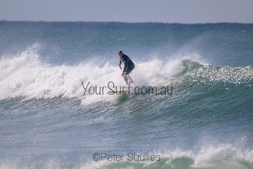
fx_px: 5623
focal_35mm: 800
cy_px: 84
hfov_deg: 2.6
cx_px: 126
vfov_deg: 1.7
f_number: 11
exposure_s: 1/2000
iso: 640
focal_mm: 800
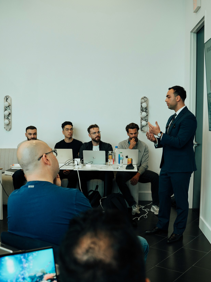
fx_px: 341
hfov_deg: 34.3
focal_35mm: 42
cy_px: 143
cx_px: 120
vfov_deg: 44.8
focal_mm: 24
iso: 800
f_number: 2.8
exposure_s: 1/60
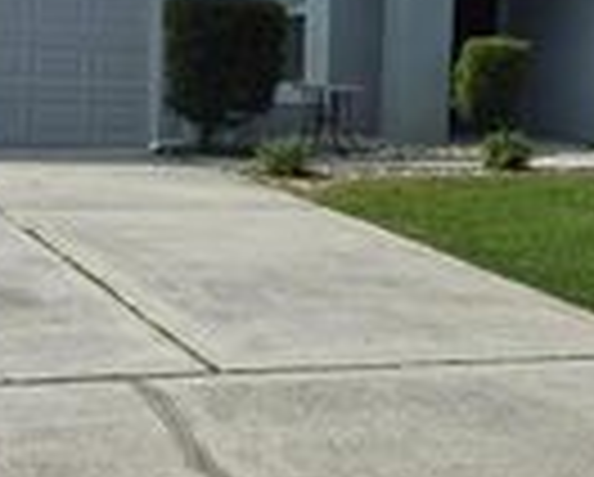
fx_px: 1497
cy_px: 196
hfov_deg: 22.4
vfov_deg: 18.1
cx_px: 338
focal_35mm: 85
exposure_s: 1/10000
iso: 80
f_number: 1.7
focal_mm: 6.3
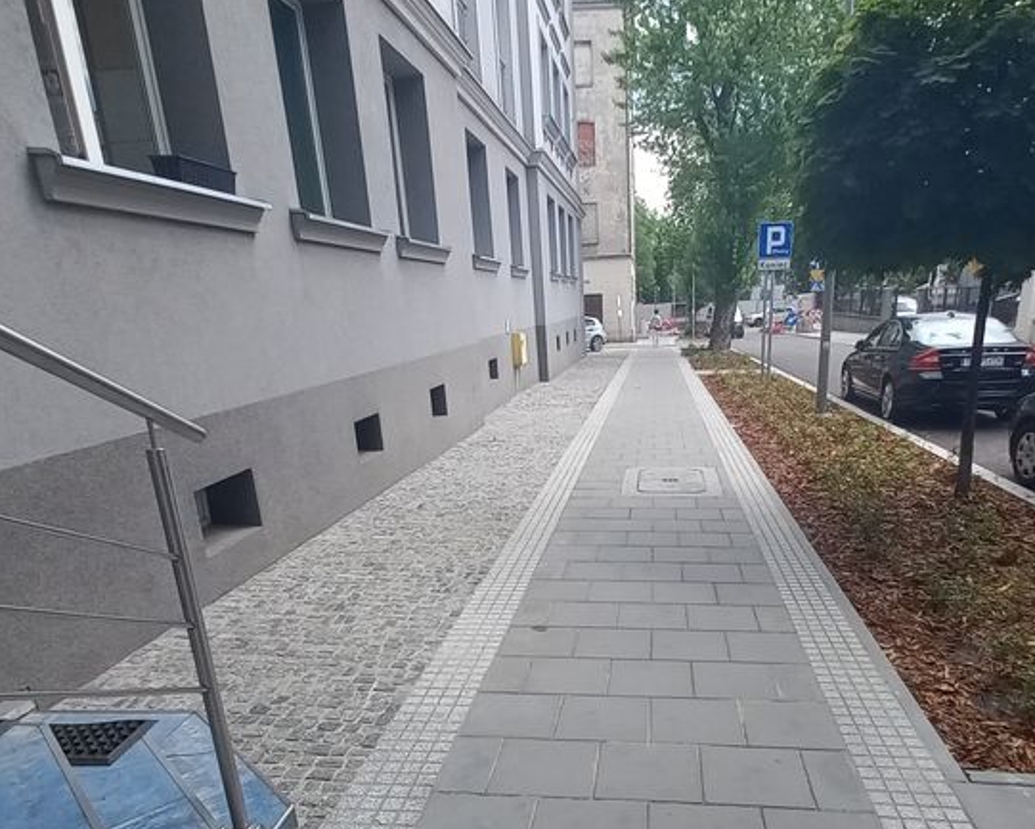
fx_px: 735
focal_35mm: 24
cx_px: 580
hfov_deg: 70.0
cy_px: 601
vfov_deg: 56.5
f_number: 2.2
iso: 40
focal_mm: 1.42
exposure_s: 1/466
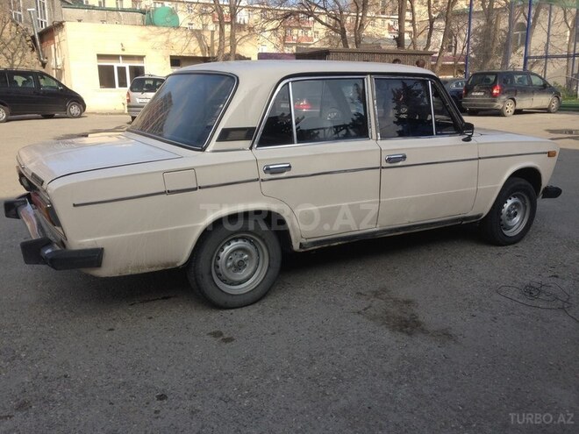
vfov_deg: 42.9
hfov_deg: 55.4
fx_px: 552
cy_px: 217
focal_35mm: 33
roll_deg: -0.1
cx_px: 290
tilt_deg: -13.2
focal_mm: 4.12
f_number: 2.4
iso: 50
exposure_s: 1/874
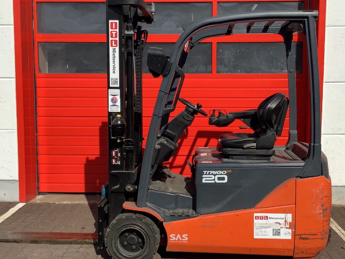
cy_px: 127
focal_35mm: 43
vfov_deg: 33.6
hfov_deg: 43.8
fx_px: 429
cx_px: 179
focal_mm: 3.3
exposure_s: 1/1773
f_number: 2.4
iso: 25
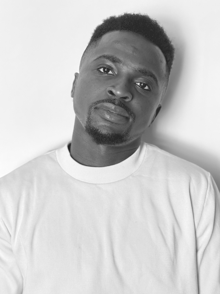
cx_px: 110
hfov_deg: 30.3
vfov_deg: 39.7
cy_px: 147
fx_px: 407
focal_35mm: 48
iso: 125
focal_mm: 6.76
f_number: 1.78
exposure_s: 1/139
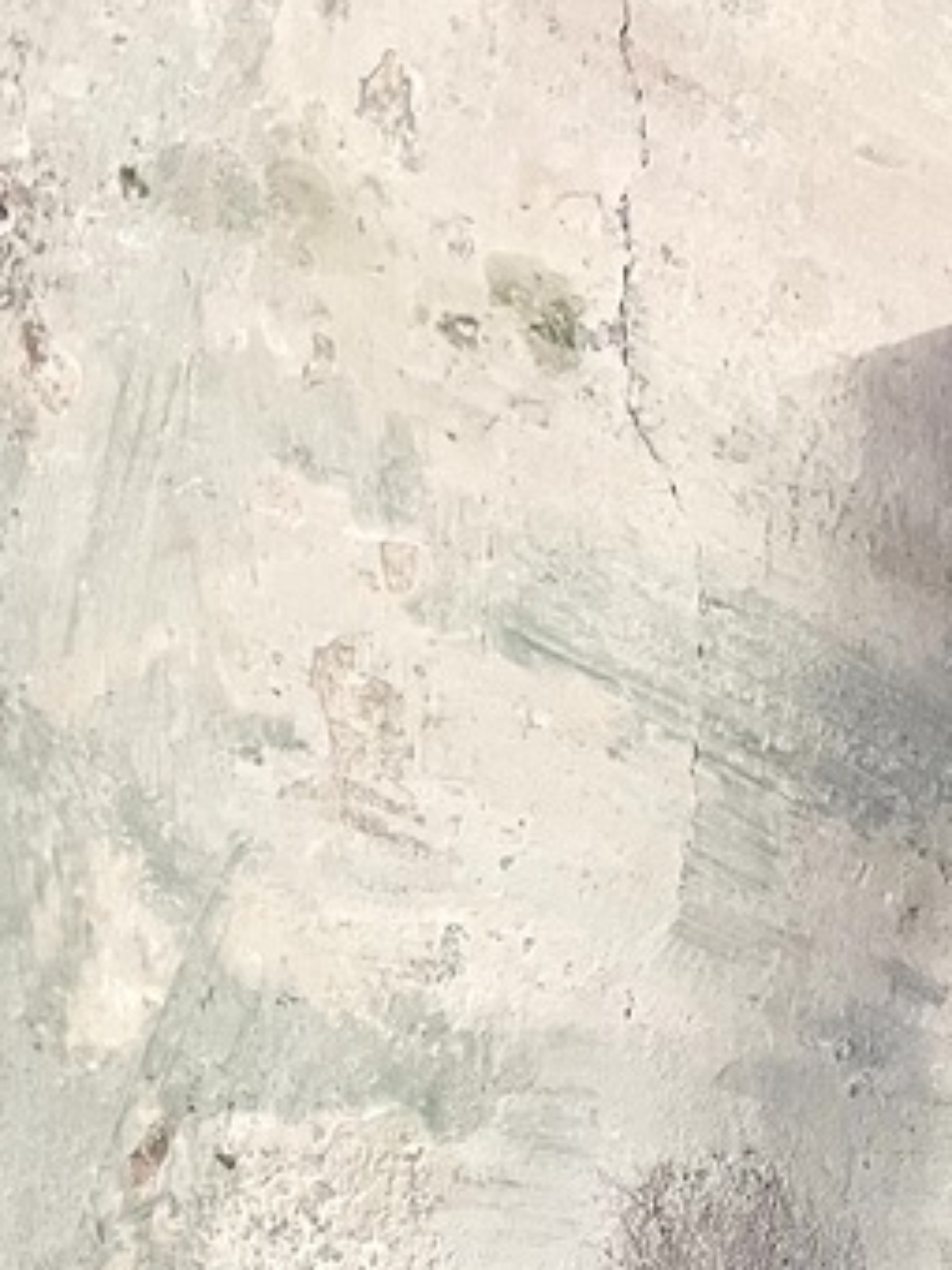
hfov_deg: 17.7
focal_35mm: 77
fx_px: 2824
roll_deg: -1.4
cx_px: 1292
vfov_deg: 21.6
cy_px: 1849
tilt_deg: -8.6
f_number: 1.6
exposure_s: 1/50
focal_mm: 5.1
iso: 160
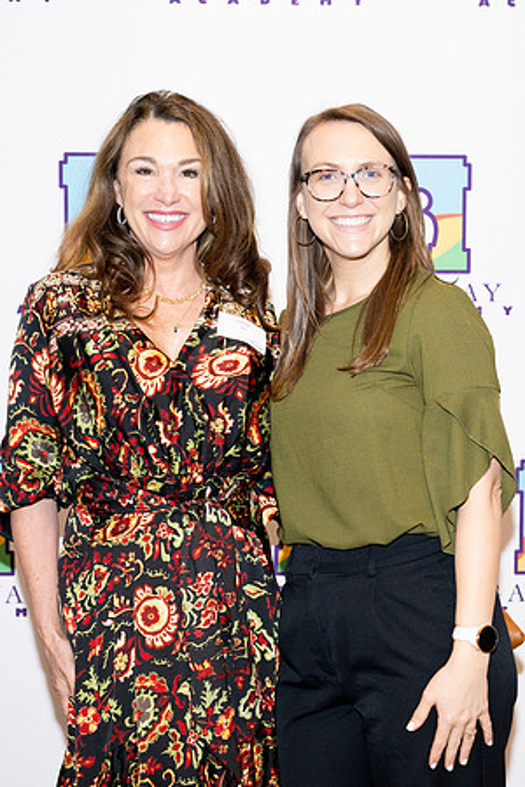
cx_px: 356
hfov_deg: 17.1
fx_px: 1739
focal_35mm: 80
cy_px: 394
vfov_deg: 25.5
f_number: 5.6
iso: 800
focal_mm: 53
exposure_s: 1/160
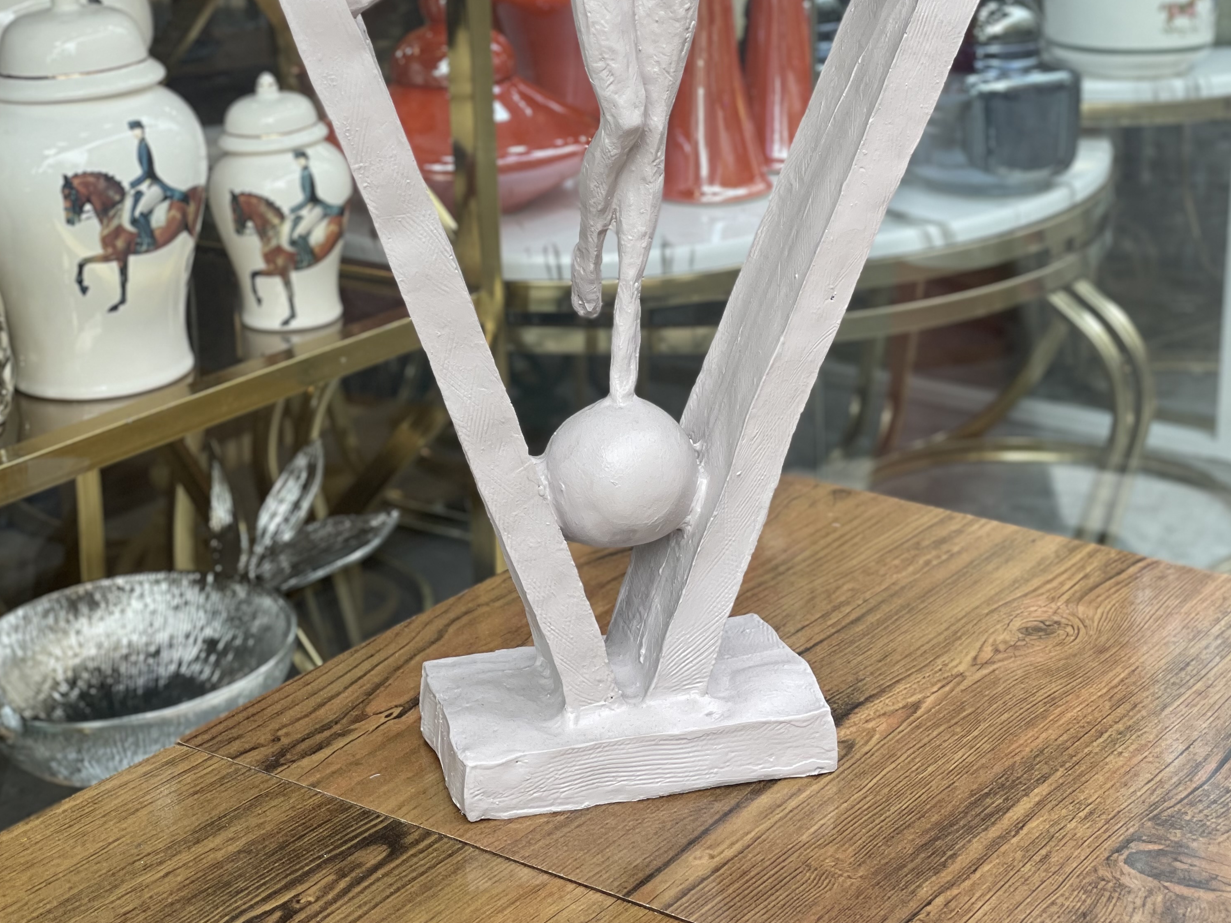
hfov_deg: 27.8
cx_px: 616
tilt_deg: -10.3
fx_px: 2489
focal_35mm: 70
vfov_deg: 20.6
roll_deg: +1.5
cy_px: 113
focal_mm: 6
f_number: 2
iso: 25
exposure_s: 1/122
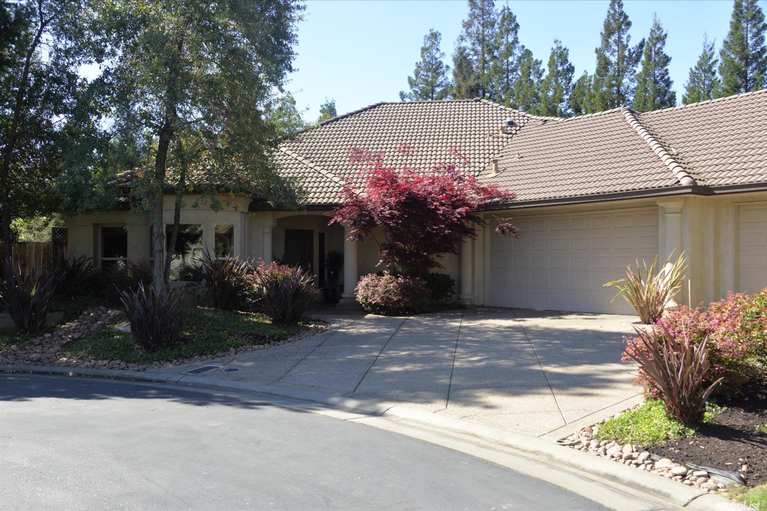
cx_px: 384
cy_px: 256
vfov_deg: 37.9
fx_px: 746
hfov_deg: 54.4
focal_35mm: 35
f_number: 7.1
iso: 200
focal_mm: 35
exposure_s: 1/200
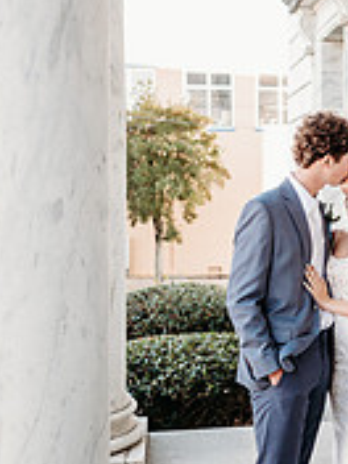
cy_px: 171
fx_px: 791
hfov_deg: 24.1
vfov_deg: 32.5
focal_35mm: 59
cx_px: 314
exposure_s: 1/320
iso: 320
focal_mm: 24
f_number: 2
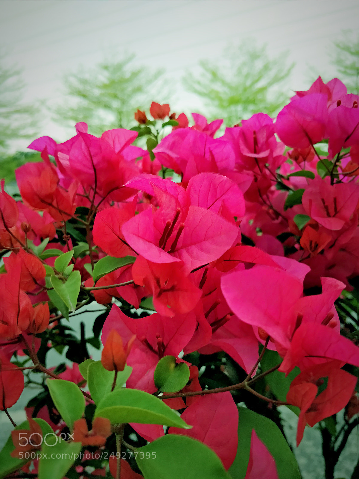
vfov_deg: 71.6
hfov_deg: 56.8
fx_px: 332
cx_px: 180
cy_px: 240
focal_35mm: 24
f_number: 1.7
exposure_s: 1/994
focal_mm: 4.1
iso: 250
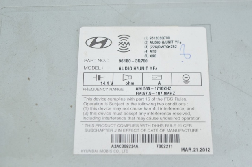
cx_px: 126
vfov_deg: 18.1
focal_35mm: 75
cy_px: 84
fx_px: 524
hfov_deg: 27.0
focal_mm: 50
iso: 400
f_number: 5.6
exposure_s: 1/20
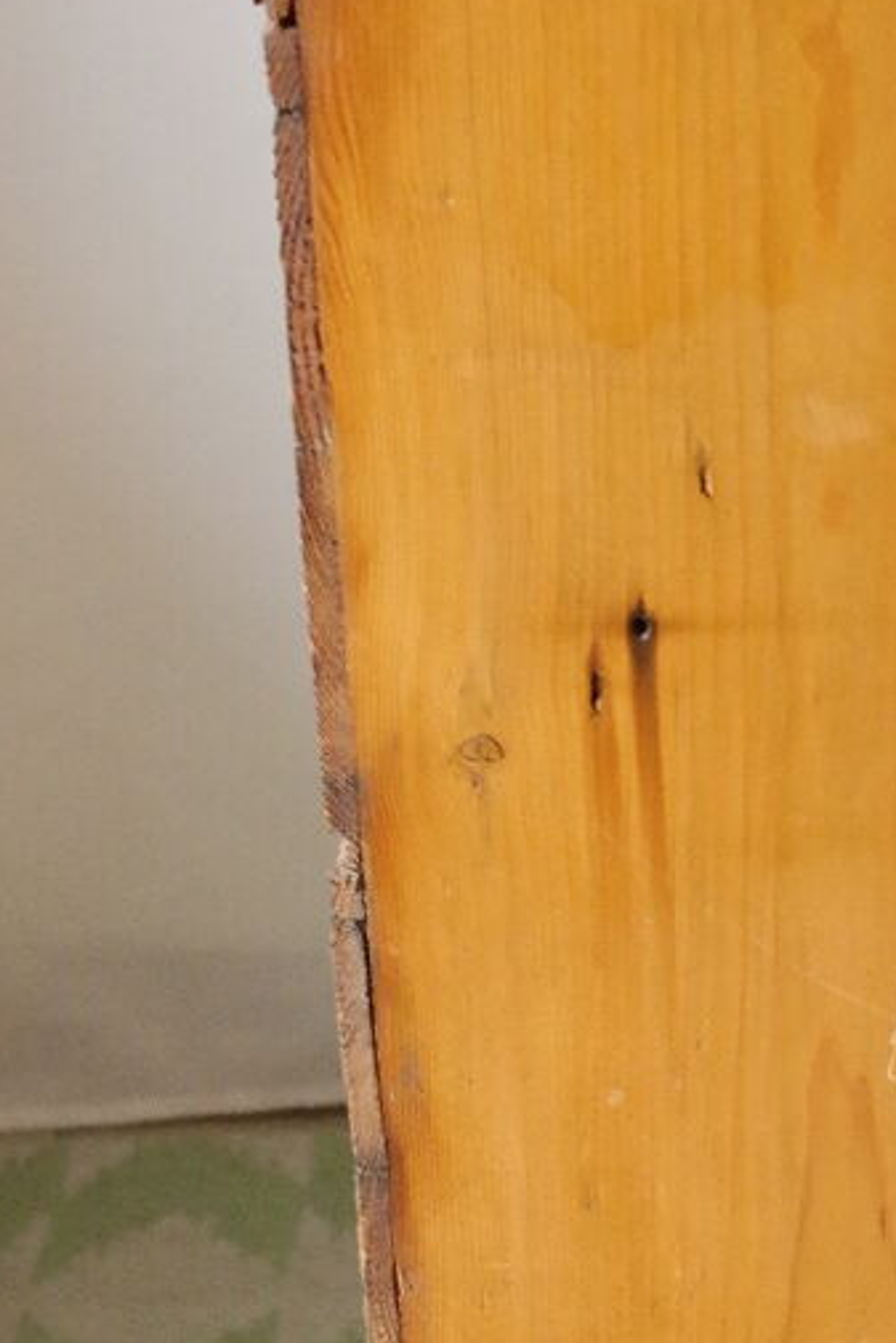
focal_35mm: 147
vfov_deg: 14.0
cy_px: 795
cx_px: 1335
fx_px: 5484
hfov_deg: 9.1
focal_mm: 28
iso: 1600
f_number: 6.3
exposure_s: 1/30
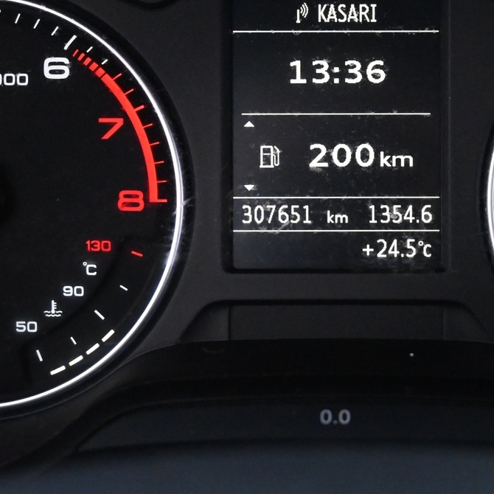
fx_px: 1244
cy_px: 187
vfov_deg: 22.4
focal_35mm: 77
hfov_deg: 22.4
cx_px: 338
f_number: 4.2
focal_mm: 25
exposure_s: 1/40
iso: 5600
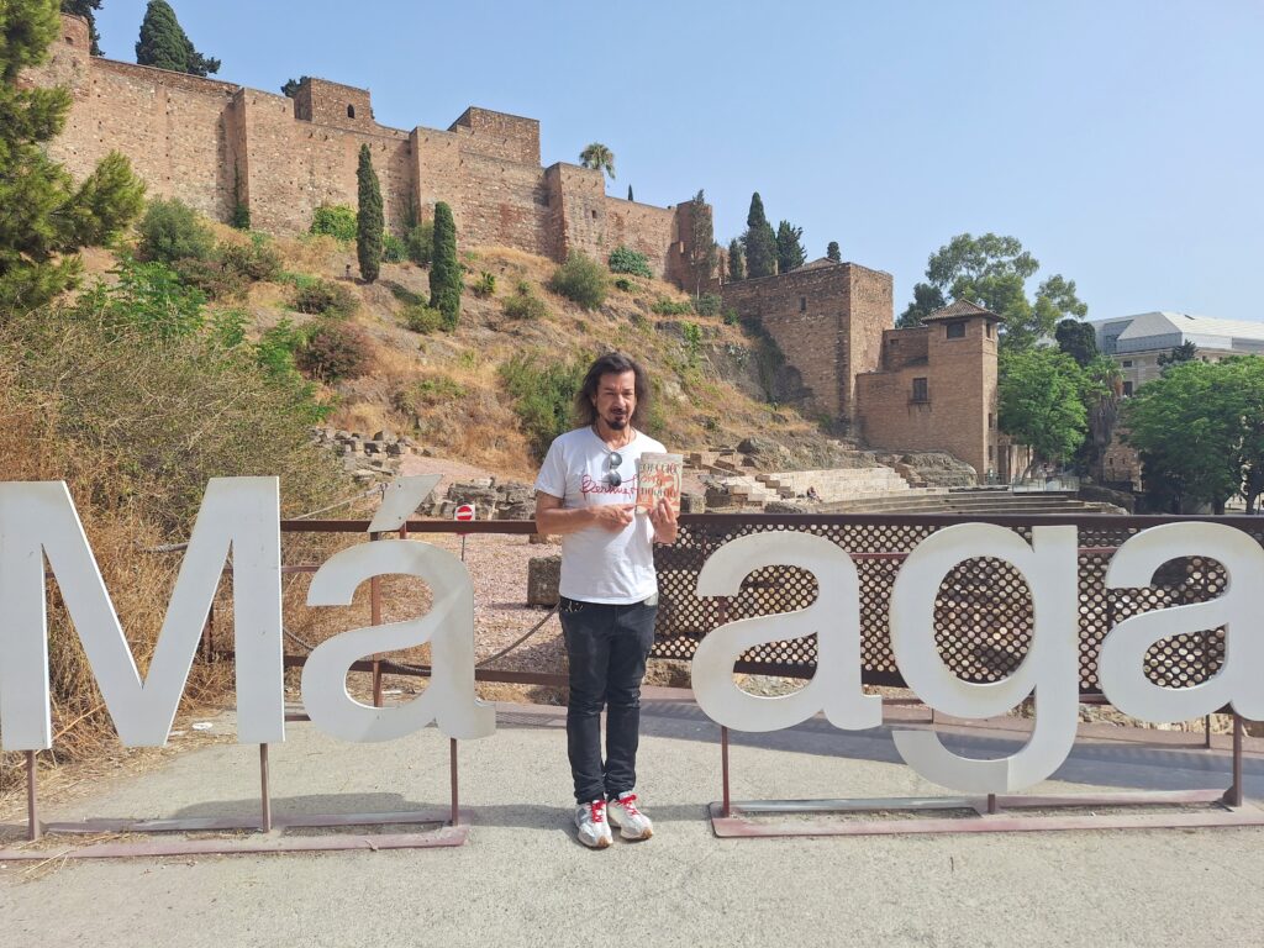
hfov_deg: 73.9
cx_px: 632
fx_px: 840
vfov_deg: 58.9
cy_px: 474
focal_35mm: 23
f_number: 1.8
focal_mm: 5.54
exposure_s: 1/2433
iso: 40
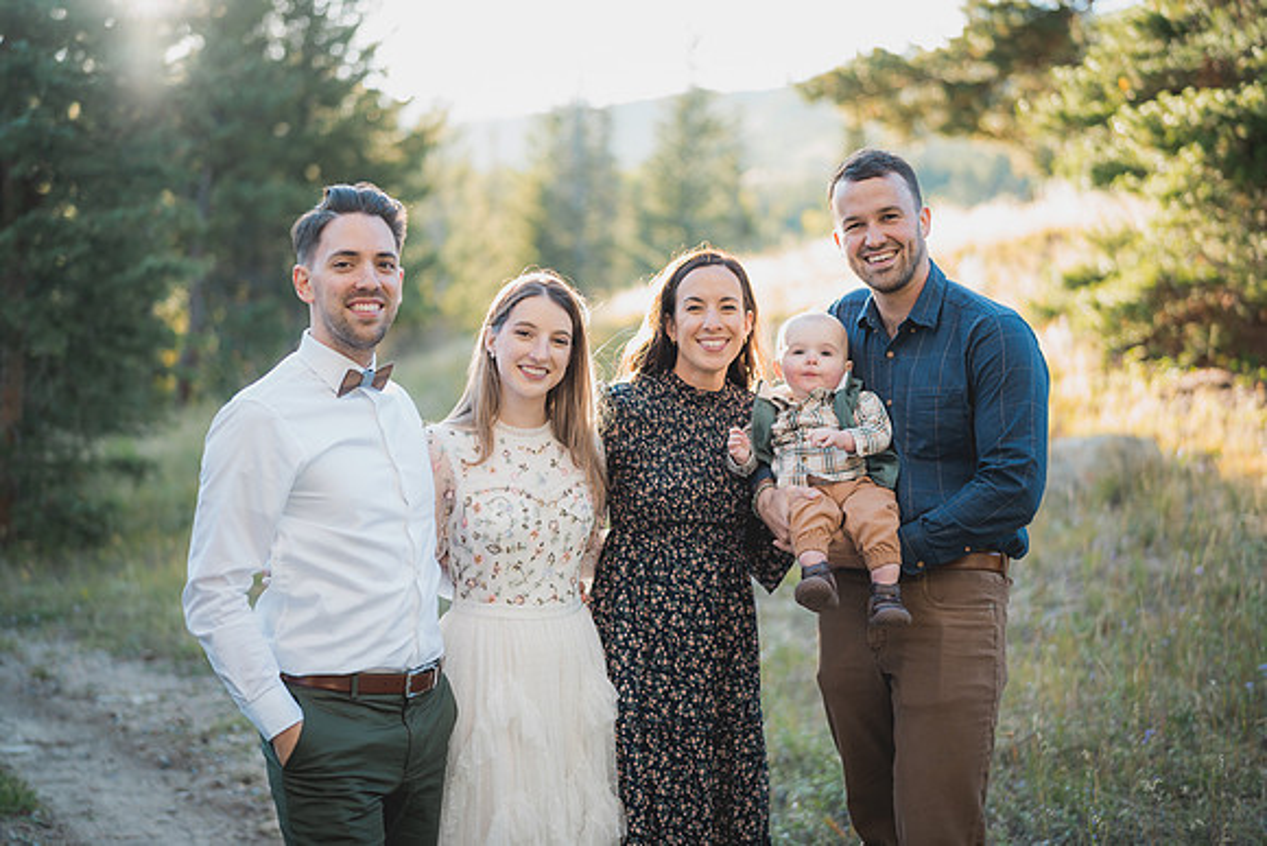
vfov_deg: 26.8
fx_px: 1777
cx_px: 634
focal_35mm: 50
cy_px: 423
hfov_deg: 39.2
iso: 200
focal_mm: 50
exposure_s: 1/400
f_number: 1.4
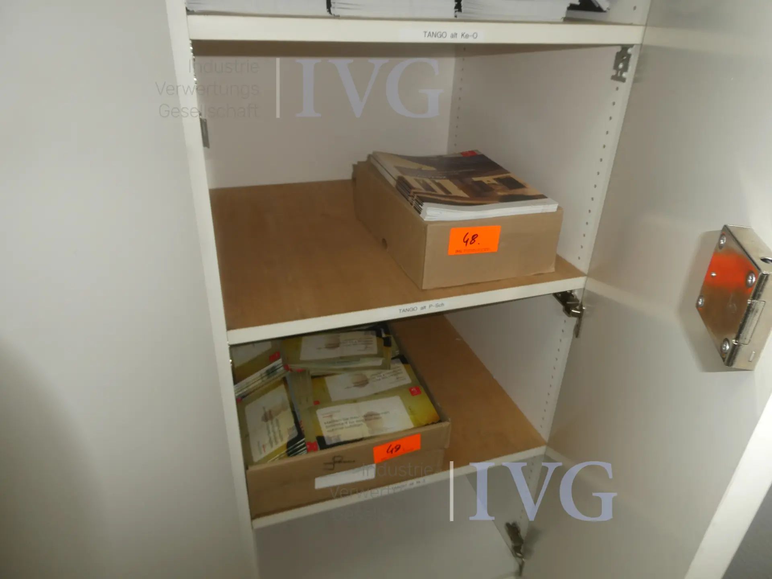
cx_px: 386
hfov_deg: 71.6
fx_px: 535
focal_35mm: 24
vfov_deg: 56.8
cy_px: 290
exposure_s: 1/50
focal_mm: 4.3
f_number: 3.3
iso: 80
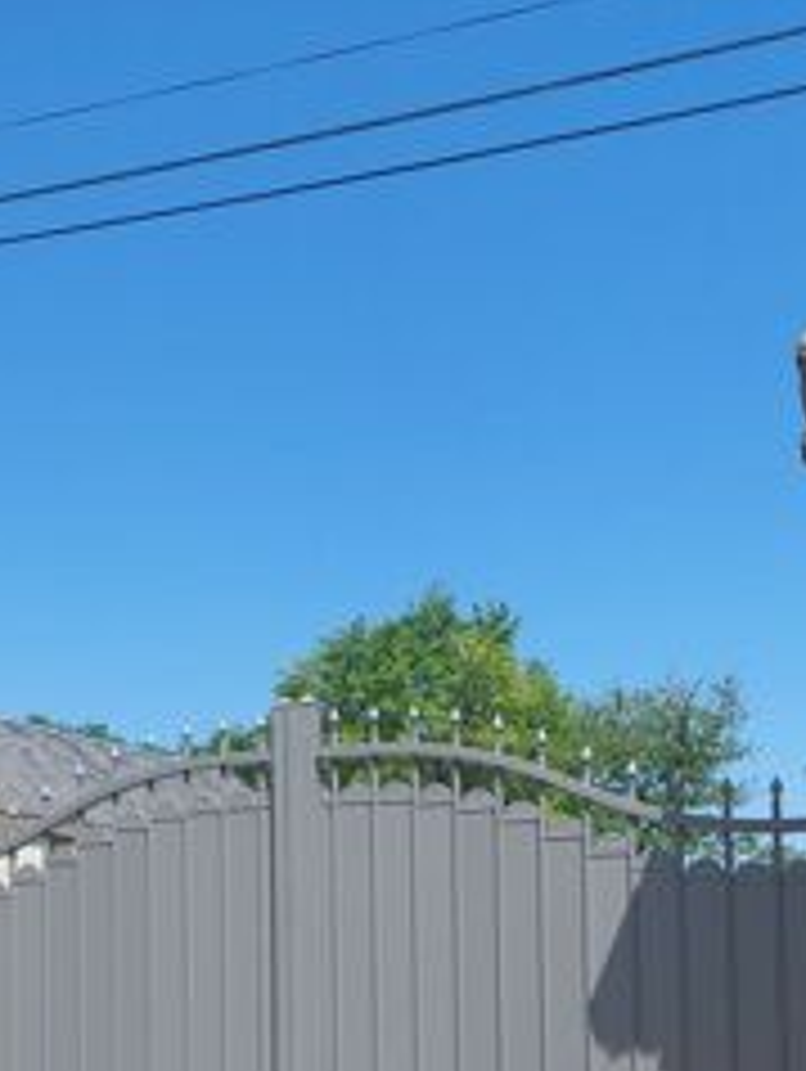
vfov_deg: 40.7
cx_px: 414
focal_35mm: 43
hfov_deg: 33.7
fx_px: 1333
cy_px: 952
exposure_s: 1/1508
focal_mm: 5.23
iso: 40
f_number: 1.8
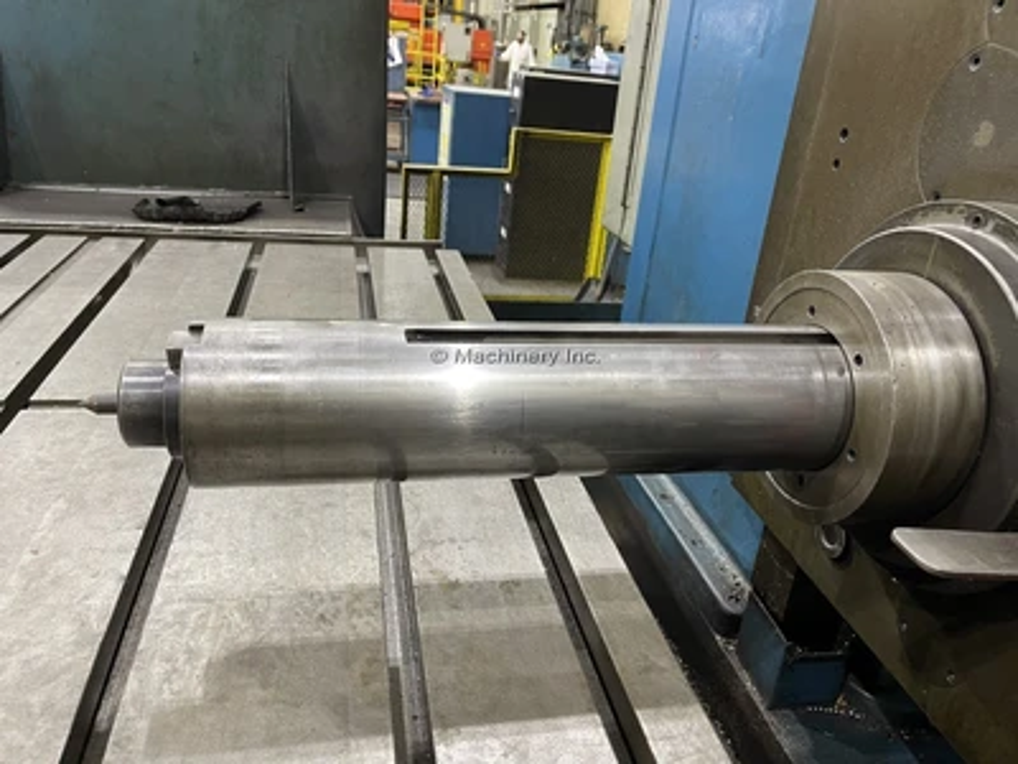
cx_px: 509
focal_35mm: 25
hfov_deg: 69.4
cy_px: 382
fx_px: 735
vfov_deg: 54.9
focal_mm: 5.1
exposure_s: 1/60
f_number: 1.6
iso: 250
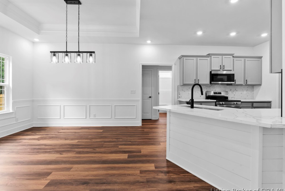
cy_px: 94
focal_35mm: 17
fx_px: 135
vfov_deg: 70.5
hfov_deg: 93.2
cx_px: 144
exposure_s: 1/3
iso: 400
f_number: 11
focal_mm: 16
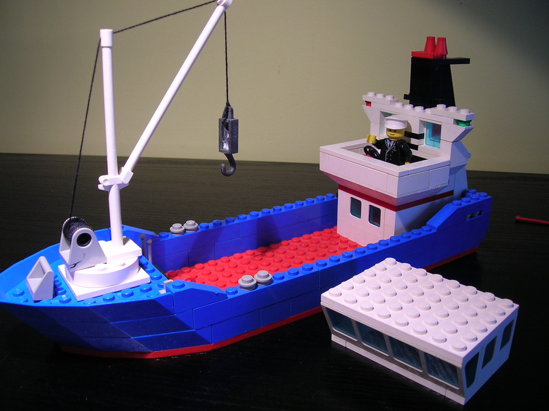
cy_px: 206
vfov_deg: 41.7
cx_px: 274
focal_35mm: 34
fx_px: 539
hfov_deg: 54.0
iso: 50
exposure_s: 1/10.4
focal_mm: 5.7
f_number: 2.9
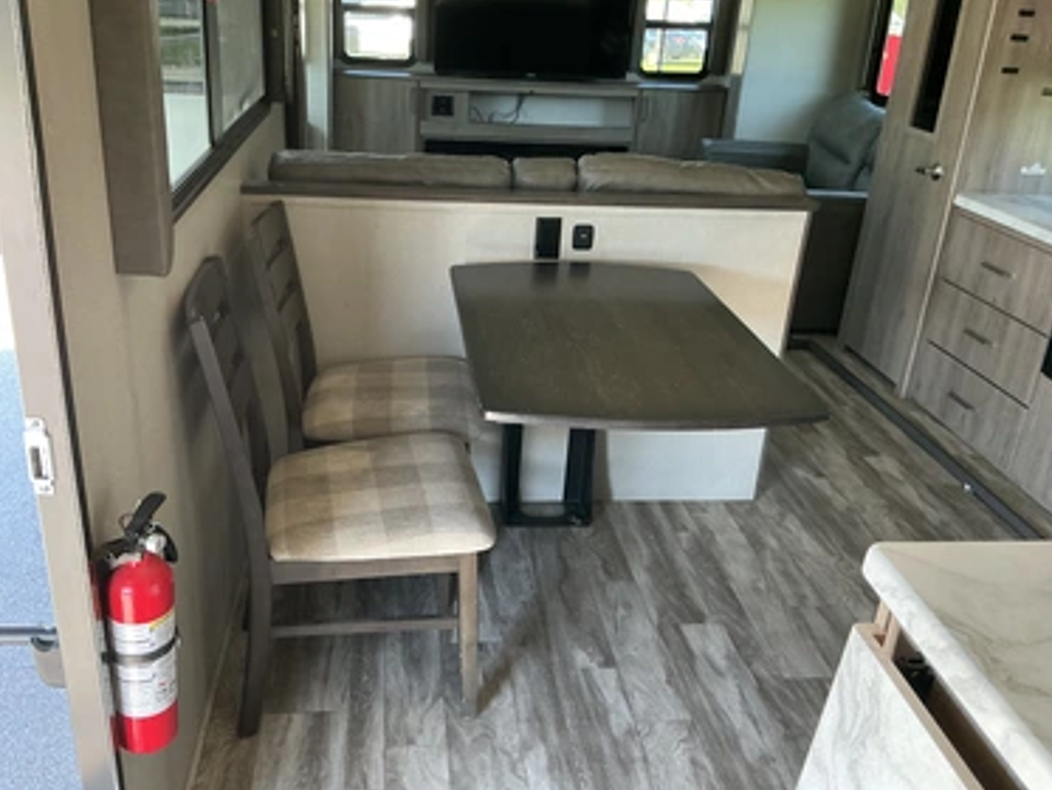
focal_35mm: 30
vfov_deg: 46.8
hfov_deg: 59.9
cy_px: 392
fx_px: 912
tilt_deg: -24.4
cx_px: 499
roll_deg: -4.3
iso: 125
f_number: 1.8
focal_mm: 3
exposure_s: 1/60
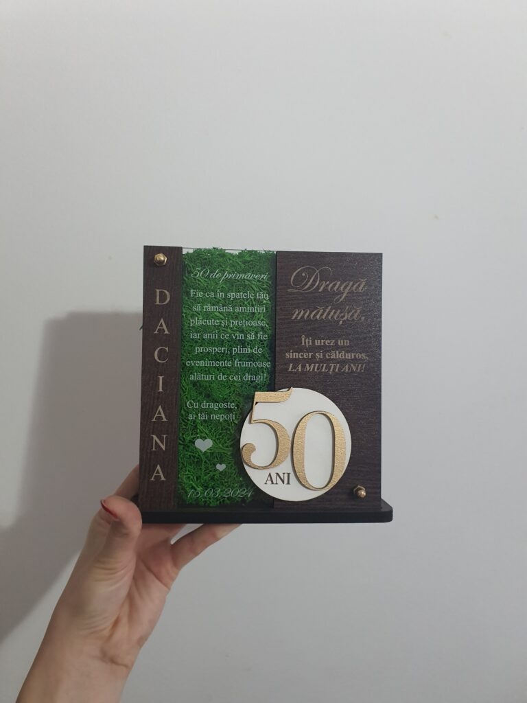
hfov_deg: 53.1
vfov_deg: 67.3
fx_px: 528
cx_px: 264
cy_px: 352
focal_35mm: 26
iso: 400
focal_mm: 4.3
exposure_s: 1/50
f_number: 2.4
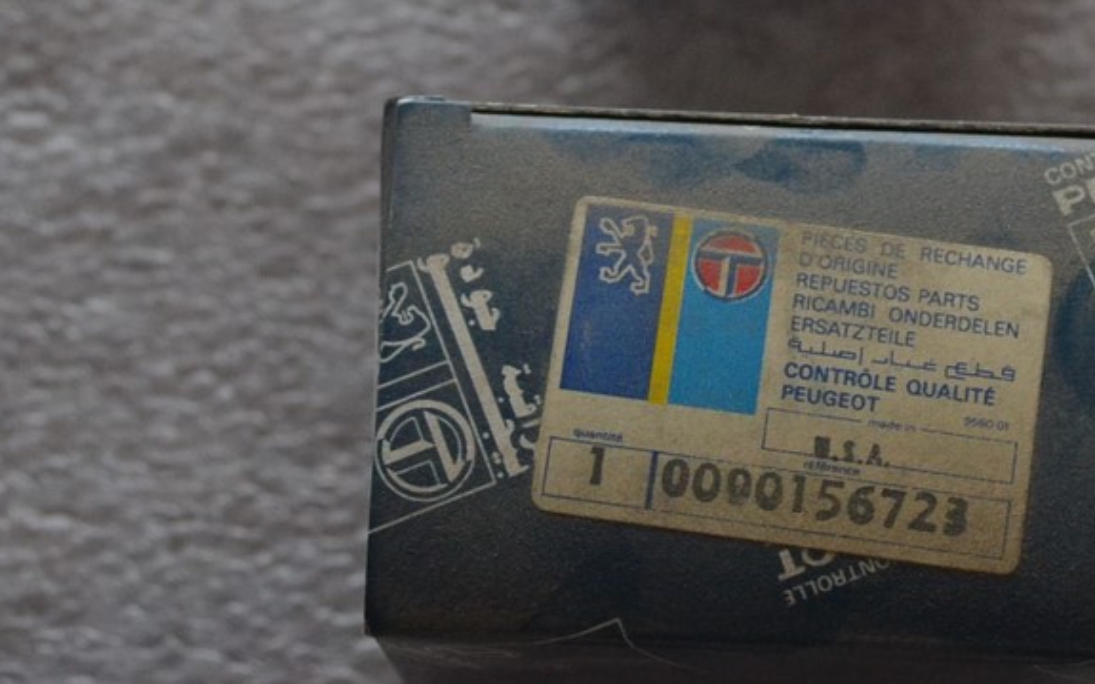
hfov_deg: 17.1
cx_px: 750
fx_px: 3640
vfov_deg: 10.6
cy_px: -65
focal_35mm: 122
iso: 1100
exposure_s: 1/60
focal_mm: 34
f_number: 5
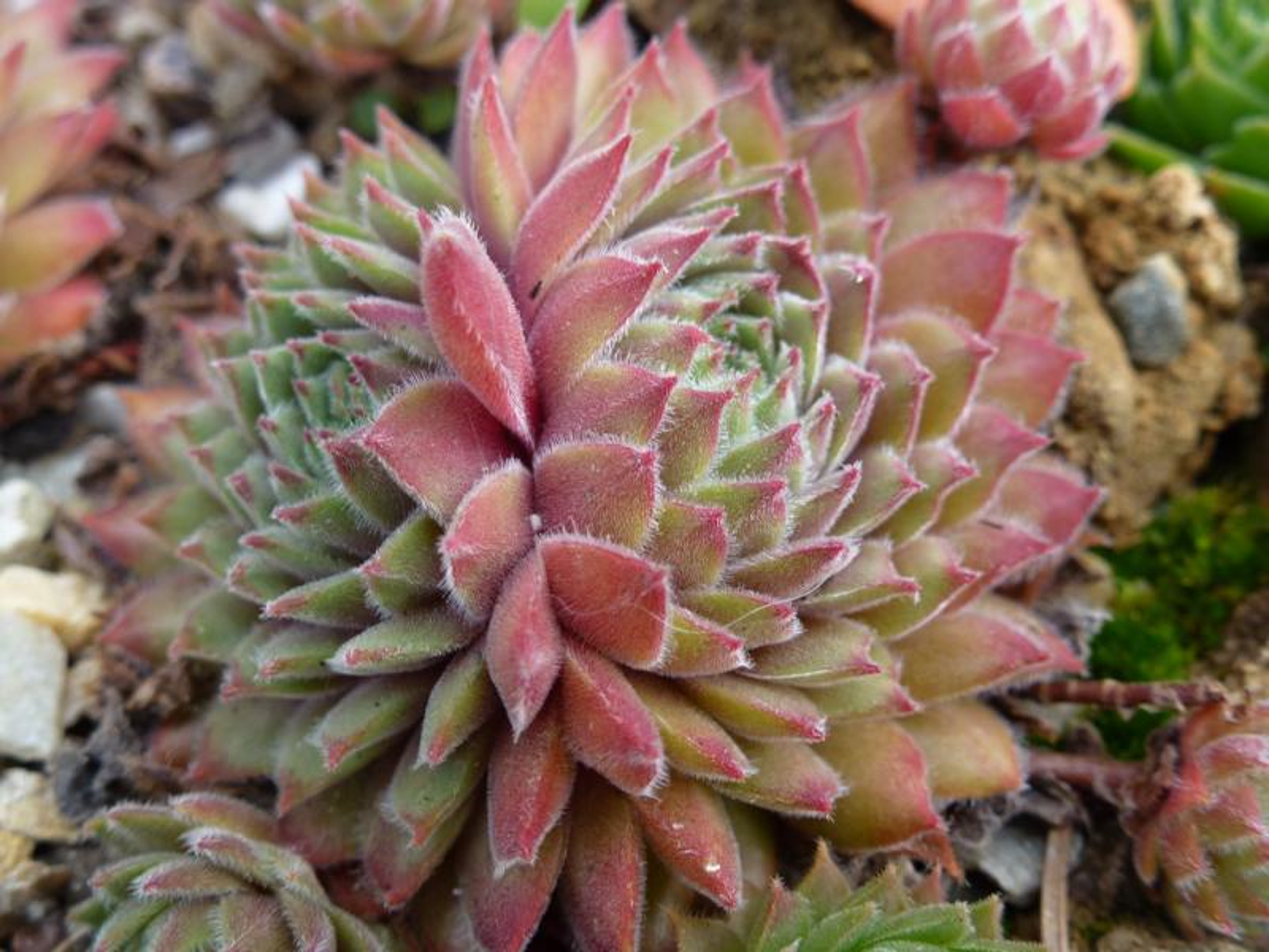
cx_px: 634
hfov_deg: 51.4
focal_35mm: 36
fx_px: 1320
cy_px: 476
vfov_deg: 39.7
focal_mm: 6.4
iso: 100
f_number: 3.7
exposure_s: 1/100
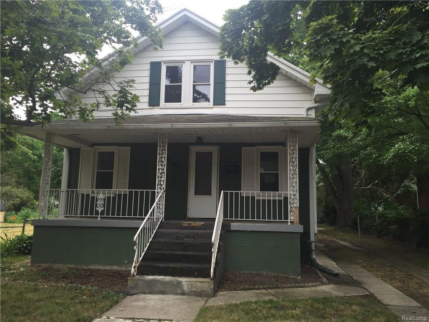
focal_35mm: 29
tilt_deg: +7.8
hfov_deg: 61.7
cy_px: 161
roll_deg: -2.1
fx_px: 359
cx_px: 214
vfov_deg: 48.2
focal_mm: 4.15
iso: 32
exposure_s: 1/241
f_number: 2.2
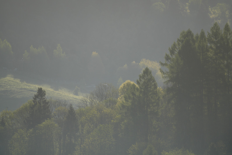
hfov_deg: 4.1
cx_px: 116
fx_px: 3222
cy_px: 78
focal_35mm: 500
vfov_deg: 2.7
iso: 400
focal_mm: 500
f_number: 5.6
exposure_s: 1/2500
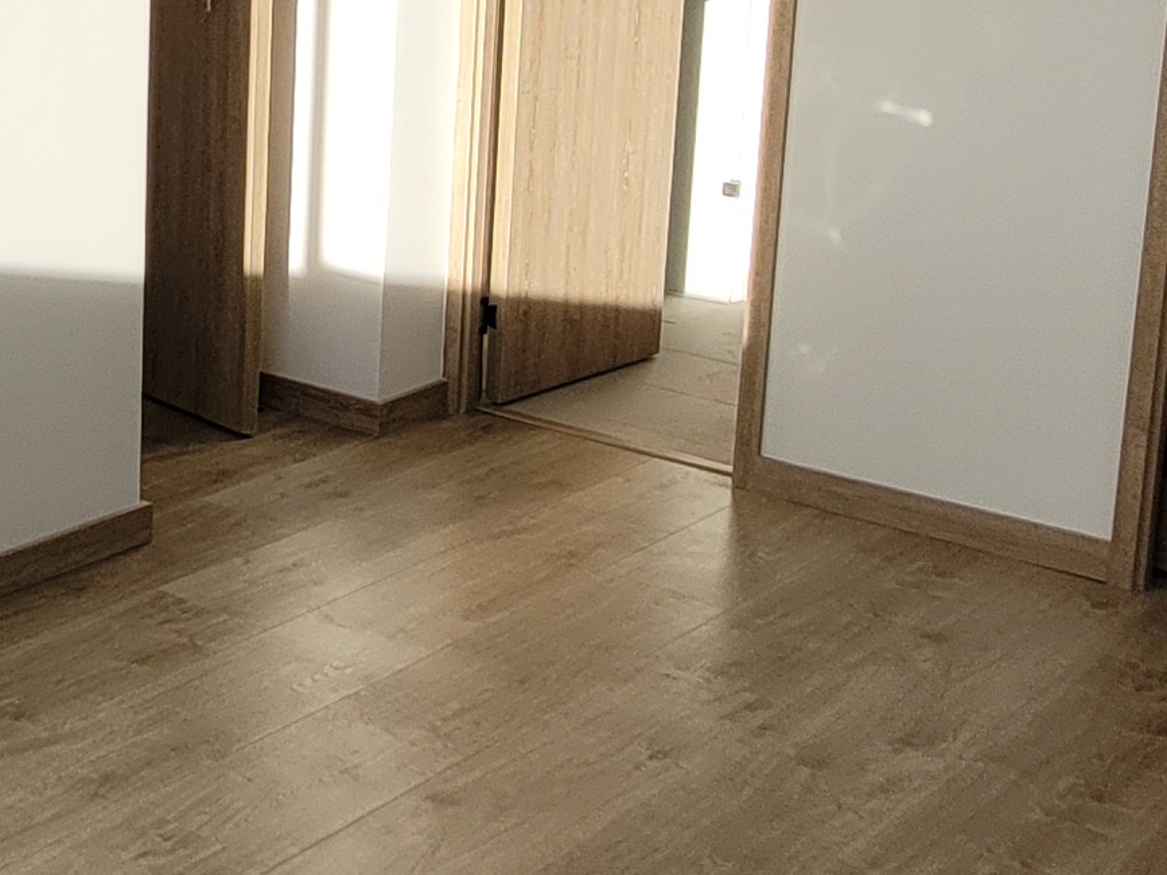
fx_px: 2022
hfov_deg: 30.0
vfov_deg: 23.9
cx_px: 7
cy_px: 117
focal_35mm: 60
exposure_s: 1/640
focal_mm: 1.74
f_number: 2.2
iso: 40
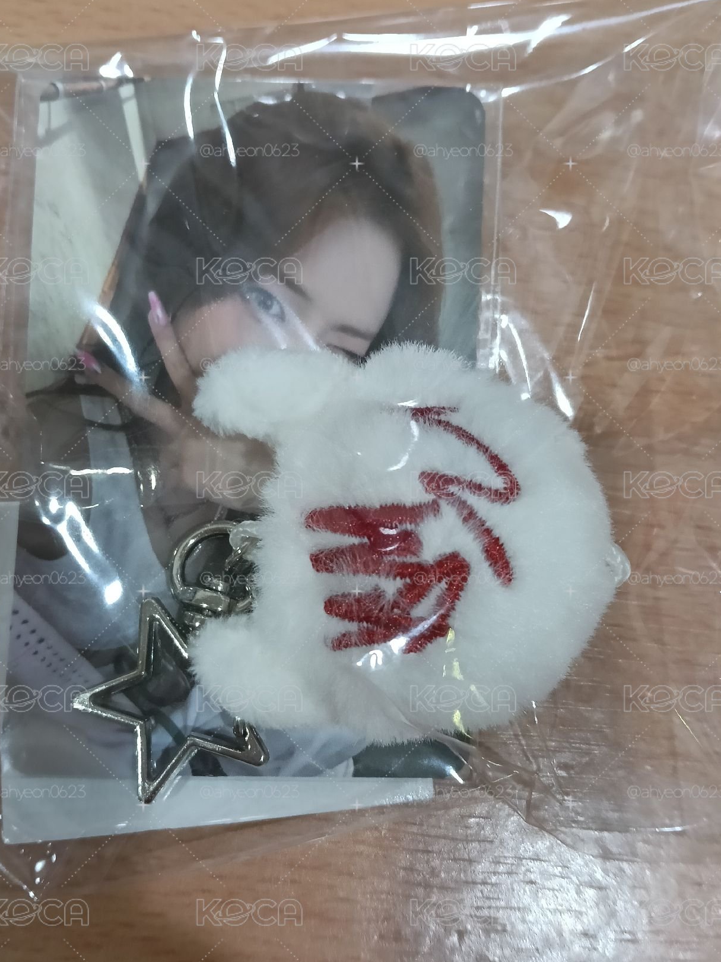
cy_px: 520
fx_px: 889
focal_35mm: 32
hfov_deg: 44.2
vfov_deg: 56.7
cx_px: 357
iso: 1000
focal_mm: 3.98
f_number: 1.8
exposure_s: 1/33.3
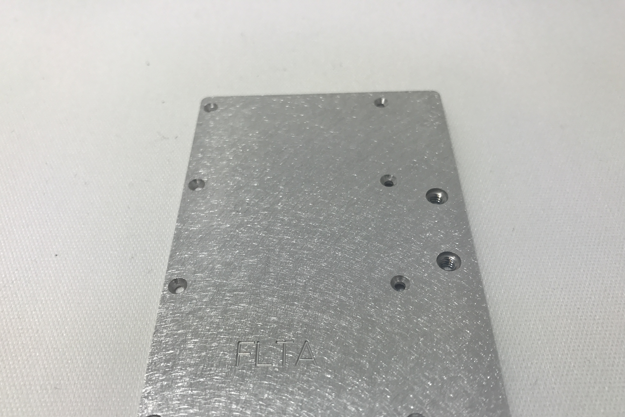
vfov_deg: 43.5
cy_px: 242
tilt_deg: -51.8
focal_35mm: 30
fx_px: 521
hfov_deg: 61.9
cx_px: 309
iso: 20
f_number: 1.8
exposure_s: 1/158
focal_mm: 3.99
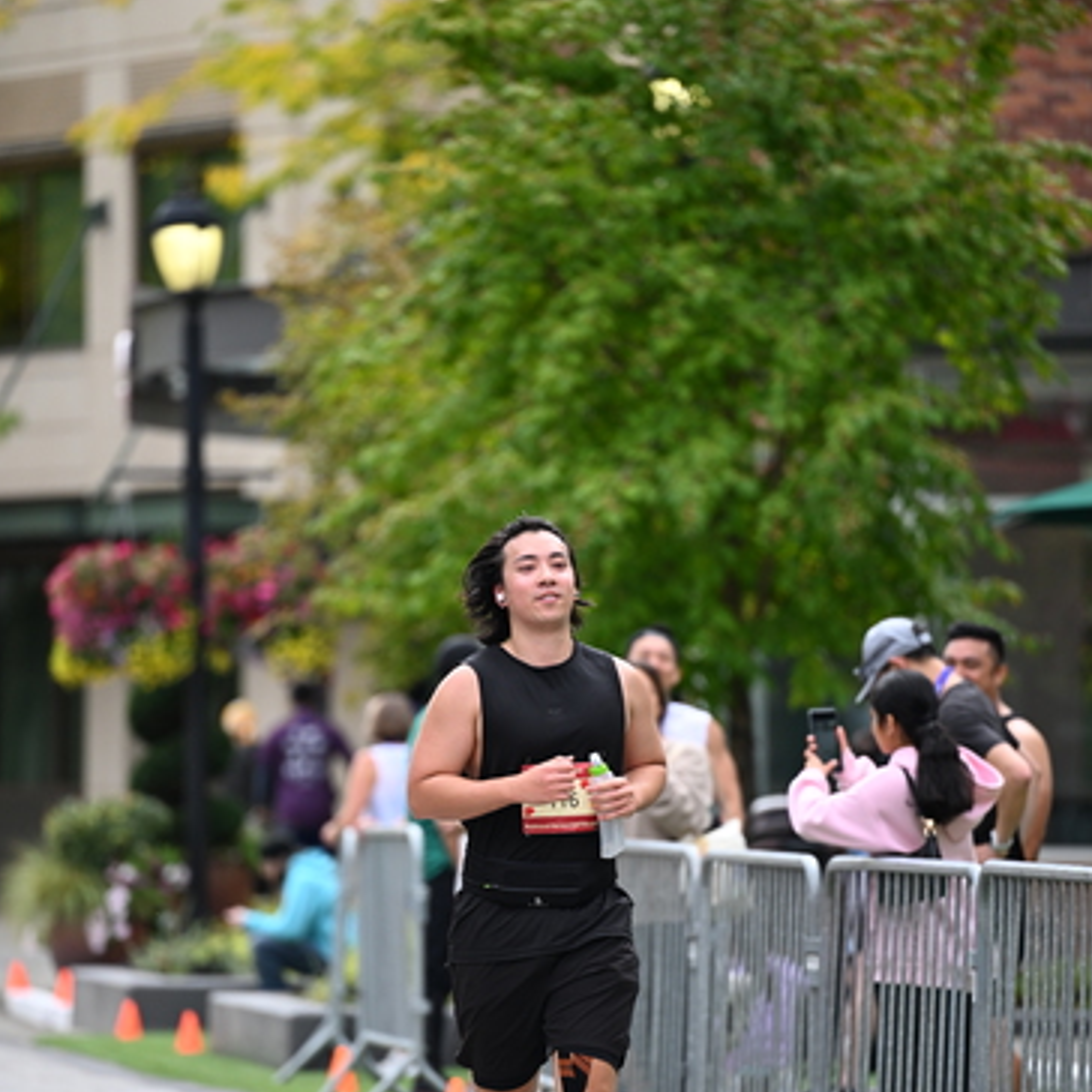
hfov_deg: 6.8
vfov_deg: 6.8
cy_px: 702
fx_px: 9172
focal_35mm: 257
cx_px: 544
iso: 640
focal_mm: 200
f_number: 2.8
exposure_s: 1/2500
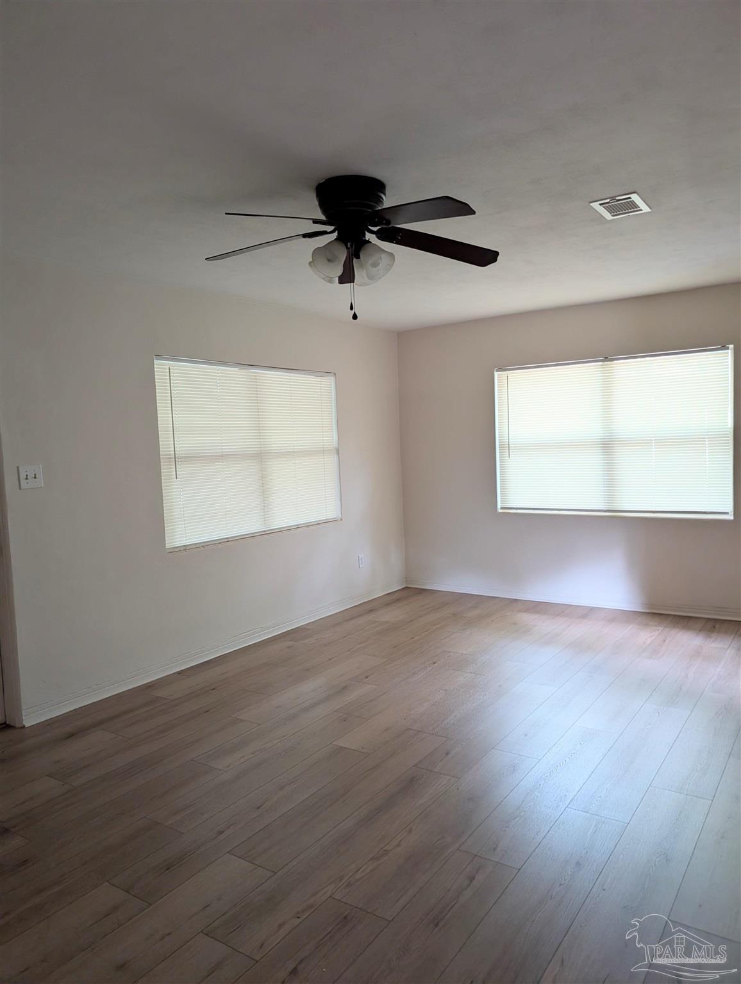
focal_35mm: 24
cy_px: 492
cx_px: 370
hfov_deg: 56.9
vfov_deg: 71.5
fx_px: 683
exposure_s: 1/23.9
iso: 326
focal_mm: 6.9
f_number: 1.68
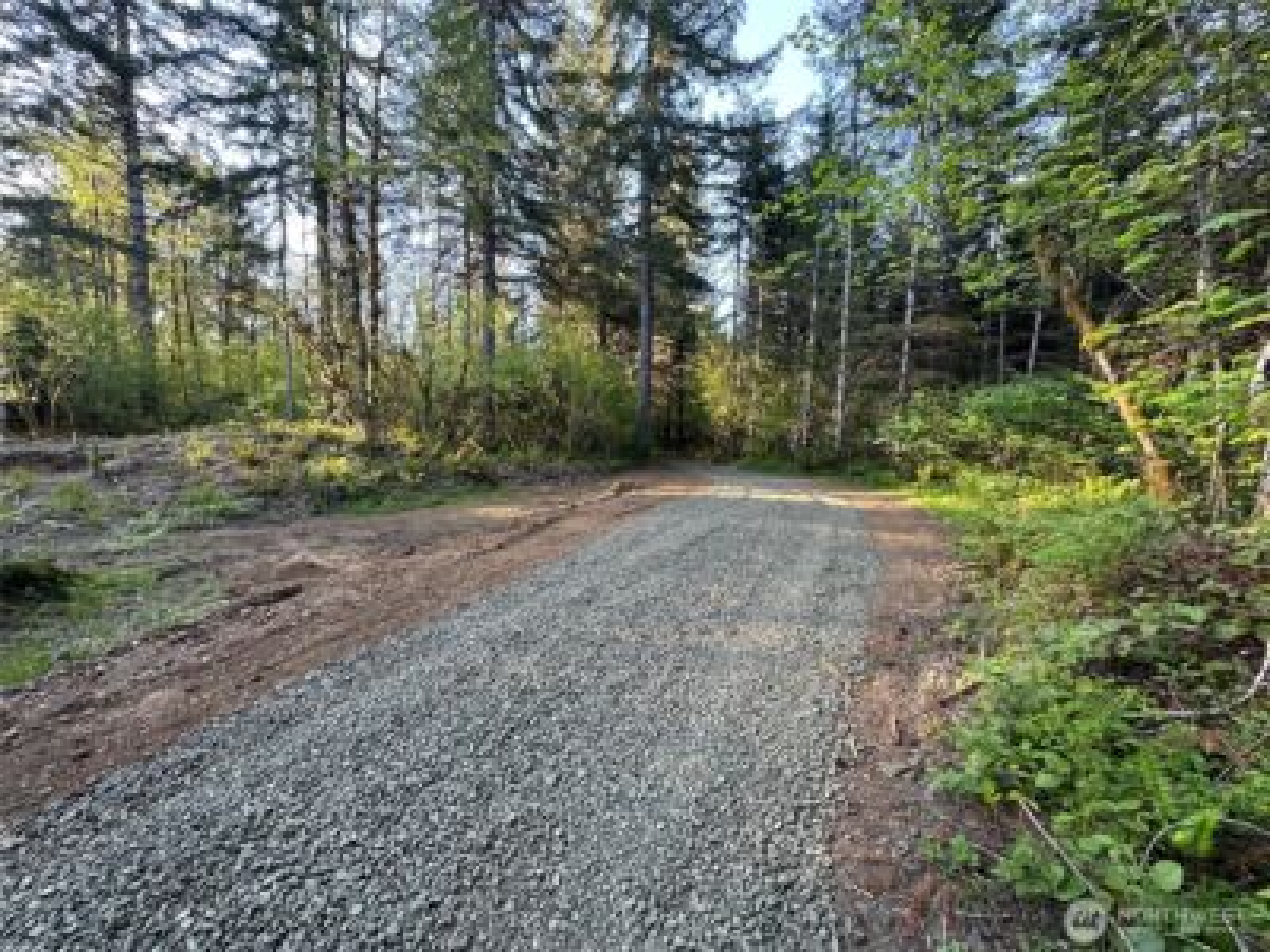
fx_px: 514
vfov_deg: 85.7
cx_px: 635
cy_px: 476
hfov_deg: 102.1
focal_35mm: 14
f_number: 2.2
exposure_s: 1/99
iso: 125
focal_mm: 2.22
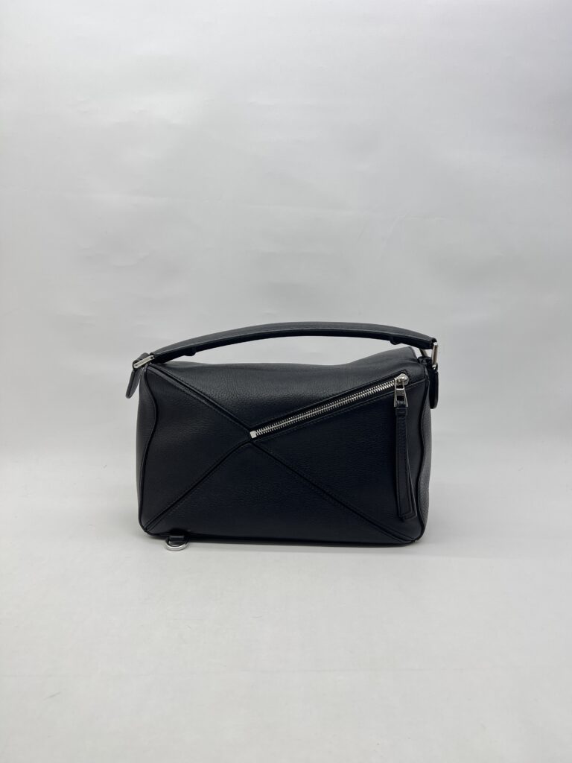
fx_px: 573
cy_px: 382
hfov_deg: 53.1
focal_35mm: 26
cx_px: 286
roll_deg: -0.8
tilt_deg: -6.6
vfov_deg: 67.3
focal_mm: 5.7
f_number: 1.5
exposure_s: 1/140
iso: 32
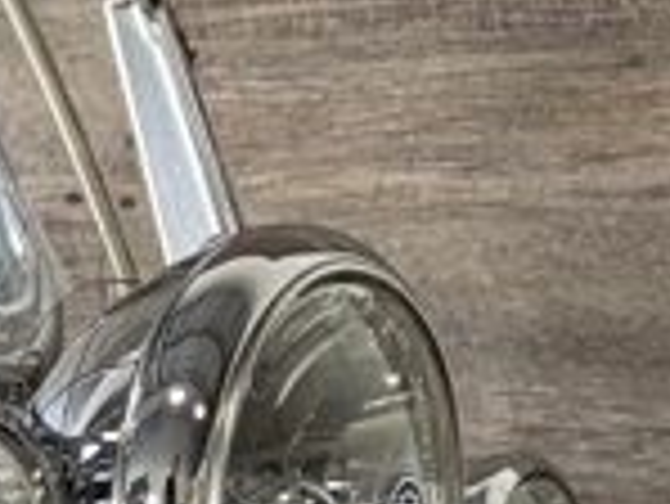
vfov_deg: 8.6
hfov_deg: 11.0
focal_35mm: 165
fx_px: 3196
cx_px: -607
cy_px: 922
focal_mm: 6.76
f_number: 1.78
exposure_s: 1/37
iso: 64
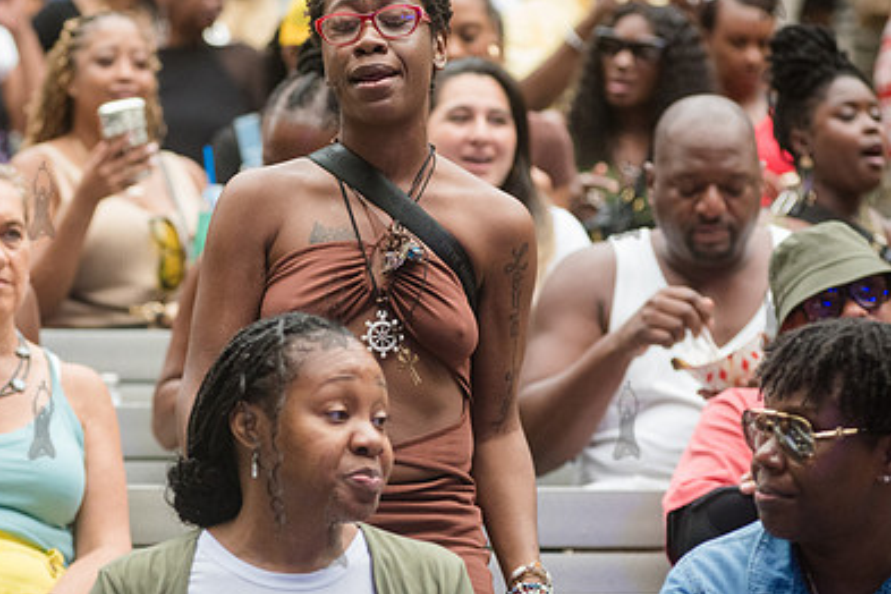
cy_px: 309
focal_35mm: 229
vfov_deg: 6.0
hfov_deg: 9.0
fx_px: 5667
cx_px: 333
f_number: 4
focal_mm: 155
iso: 3200
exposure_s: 1/500
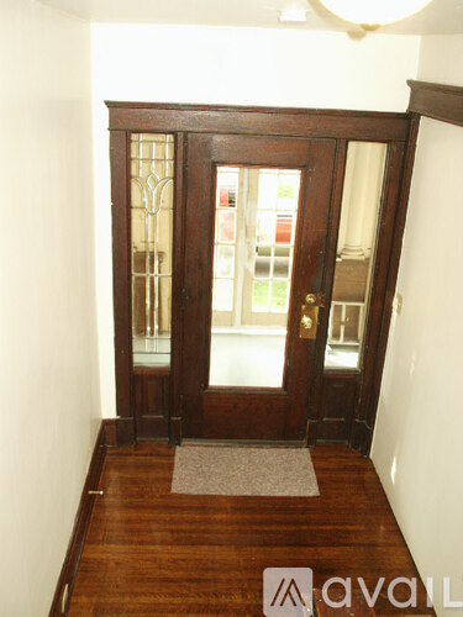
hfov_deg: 40.7
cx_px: 232
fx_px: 624
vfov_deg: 52.6
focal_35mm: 35
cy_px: 308
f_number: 3
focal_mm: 7.18
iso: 200
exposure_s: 1/45
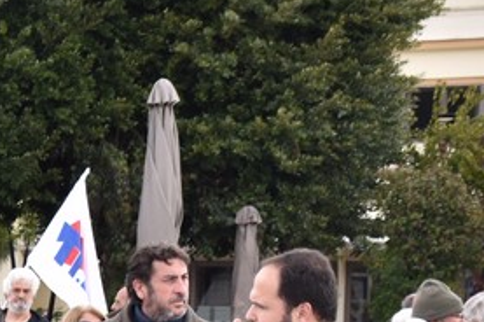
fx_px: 2404
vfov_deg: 7.5
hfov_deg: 10.8
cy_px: 489
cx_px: -369
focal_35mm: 179
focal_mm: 30
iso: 250
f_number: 4
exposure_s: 1/500
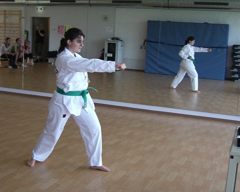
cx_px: 90
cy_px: 84
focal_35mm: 52
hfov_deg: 35.8
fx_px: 369
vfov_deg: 29.1
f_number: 2.8
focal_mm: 7.9
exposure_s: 1/800
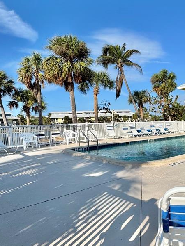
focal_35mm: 28
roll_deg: +2.0
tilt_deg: -1.6
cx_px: 135
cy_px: 128
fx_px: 200
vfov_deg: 63.4
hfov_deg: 48.1
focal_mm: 2.22
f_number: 2.2
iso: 50
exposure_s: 1/3906
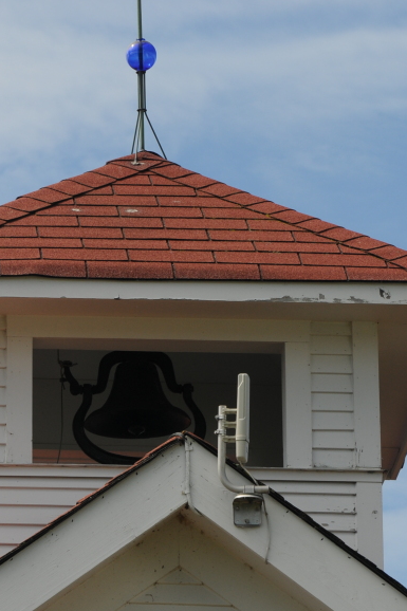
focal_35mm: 294
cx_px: 201
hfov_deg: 4.7
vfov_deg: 7.0
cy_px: 377
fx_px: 4987
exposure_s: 1/400
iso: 200
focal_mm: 105
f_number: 10
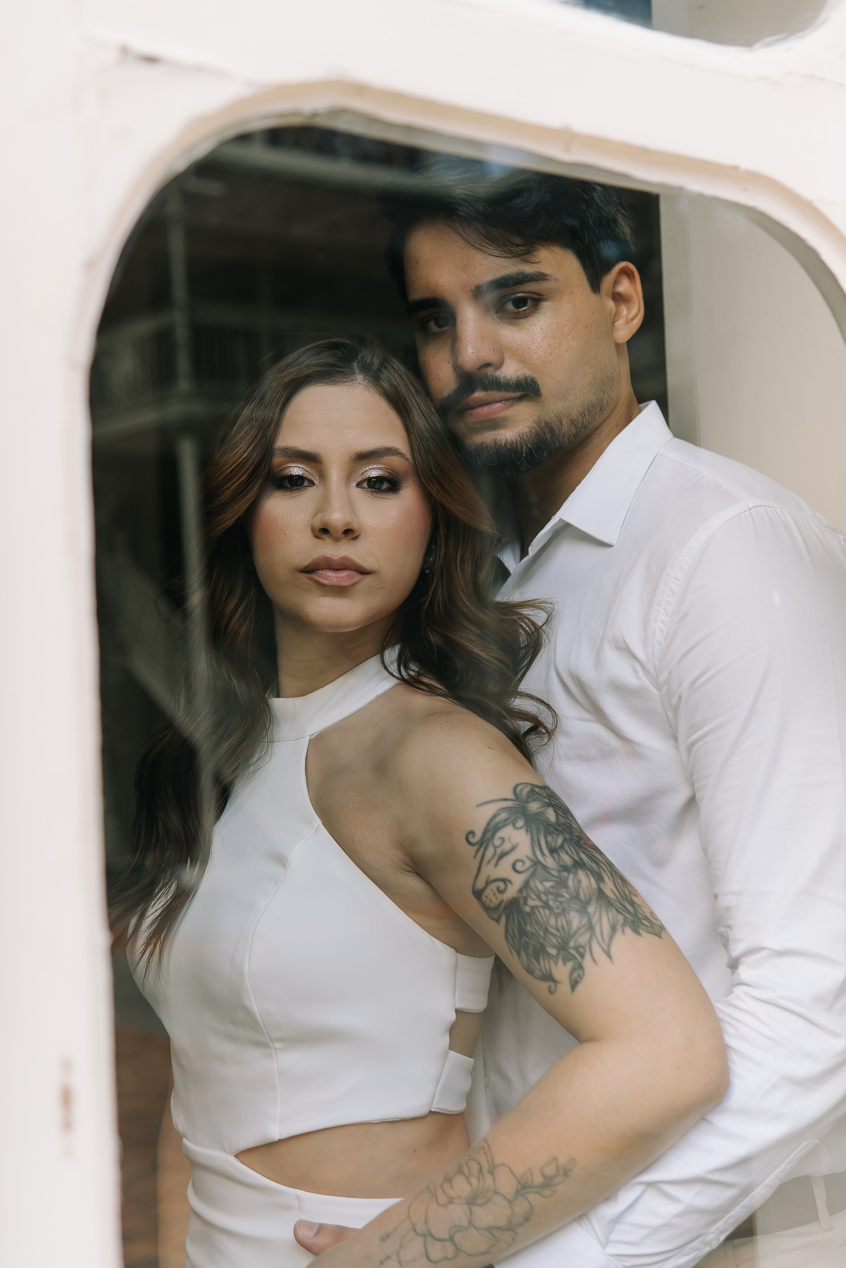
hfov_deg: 29.9
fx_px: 1586
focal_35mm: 45
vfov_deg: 43.6
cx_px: 423
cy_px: 634
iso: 160
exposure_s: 1/200
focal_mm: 30
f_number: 2.5
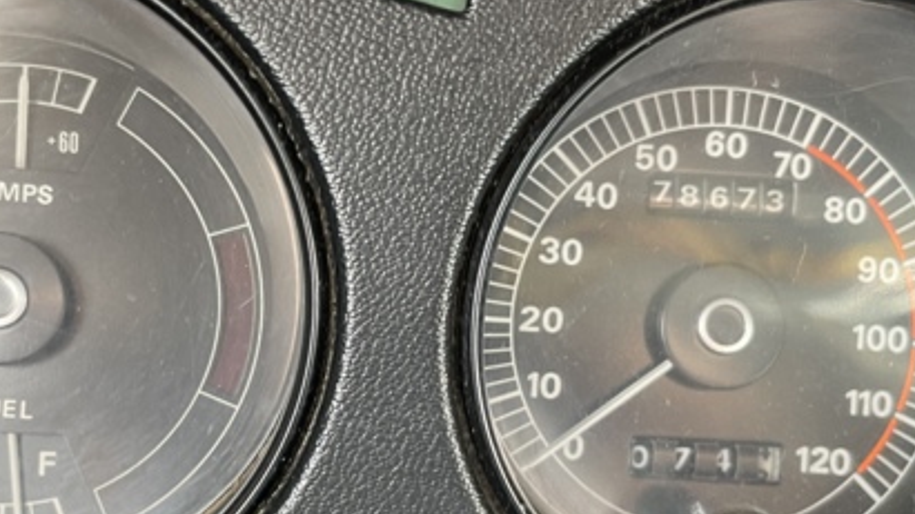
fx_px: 1213
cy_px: 385
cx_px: 400
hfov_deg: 41.3
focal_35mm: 50
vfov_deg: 23.7
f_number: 1.6
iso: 125
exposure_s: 1/67
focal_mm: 4.2
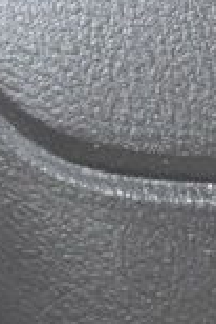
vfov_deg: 3.8
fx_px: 4923
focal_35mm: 548
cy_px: 133
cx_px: 321
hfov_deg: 2.5
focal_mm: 55
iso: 3200
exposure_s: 1/125
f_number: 5.6
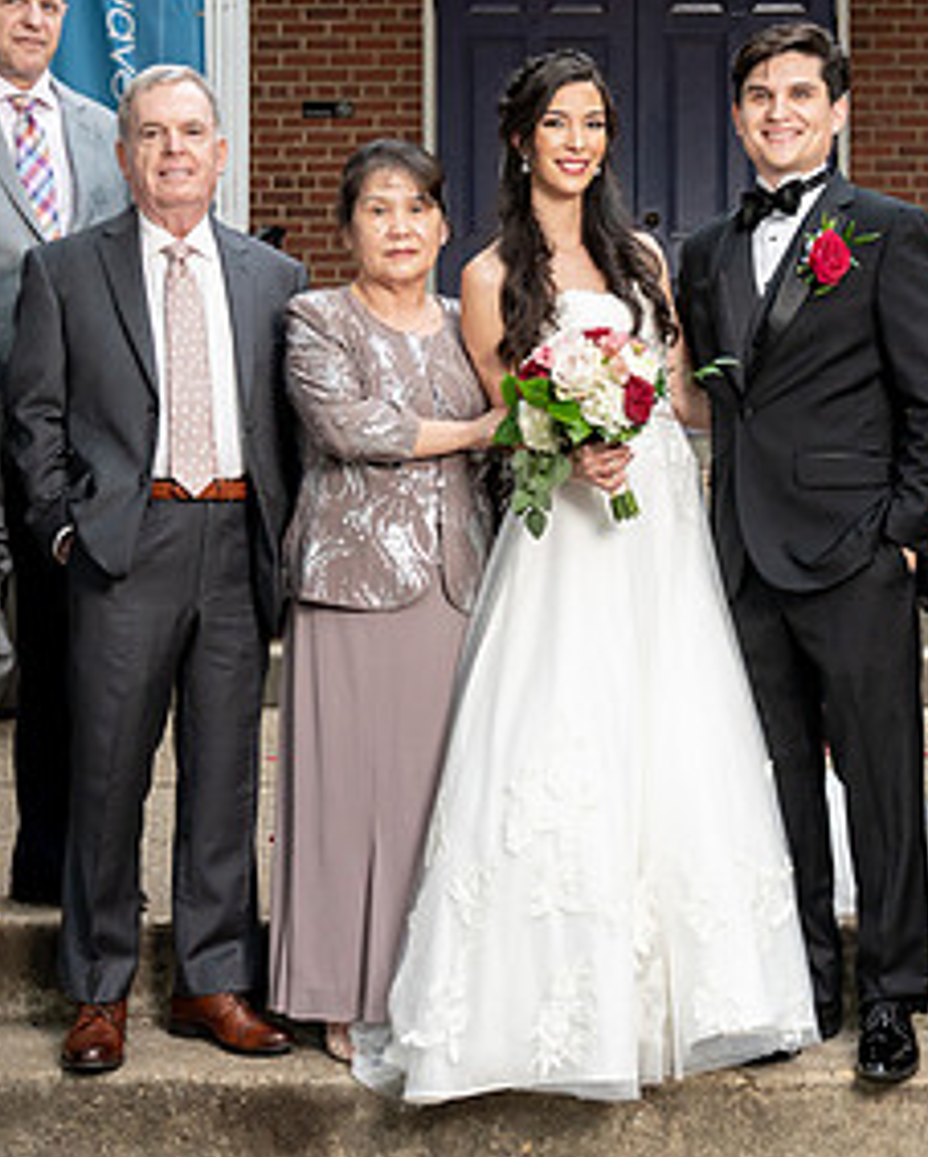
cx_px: 617
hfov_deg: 23.1
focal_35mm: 66
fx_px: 2262
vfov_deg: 28.7
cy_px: 542
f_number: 5.6
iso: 1250
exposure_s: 1/250
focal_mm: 33
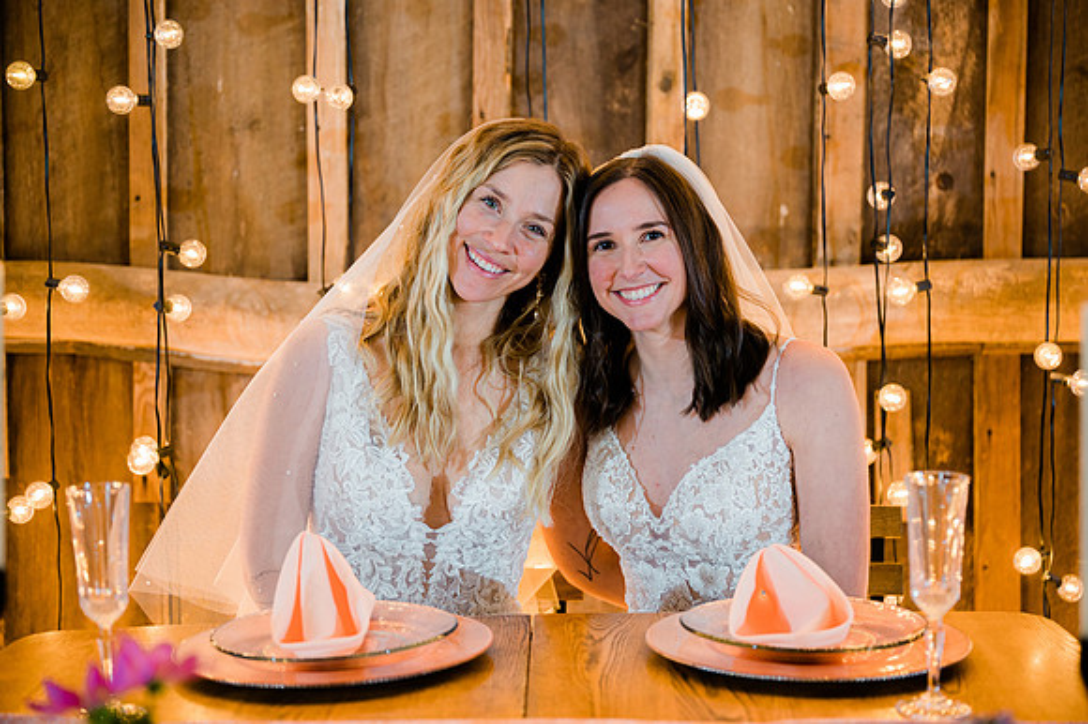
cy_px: 362
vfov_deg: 23.8
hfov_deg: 35.1
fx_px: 1722
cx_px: 544
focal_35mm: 57
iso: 800
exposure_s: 1/200
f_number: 2.8
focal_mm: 57
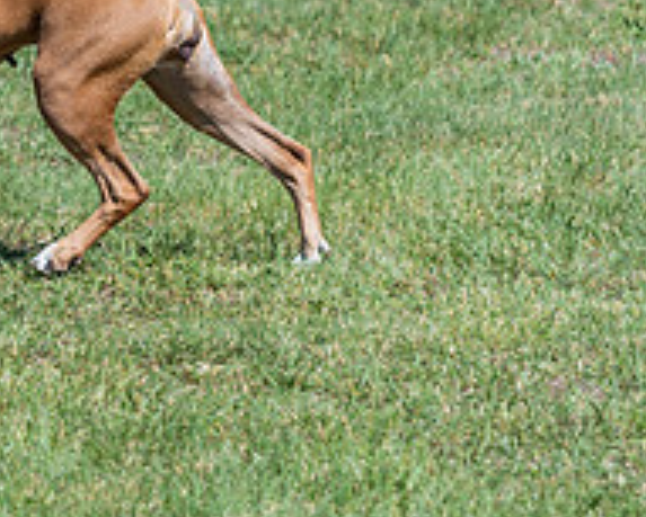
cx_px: -171
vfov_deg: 3.7
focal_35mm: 414
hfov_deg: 4.7
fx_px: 7919
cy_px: -145
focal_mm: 125
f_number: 4
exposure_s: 1/1000
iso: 100
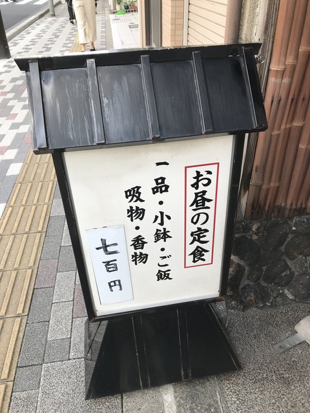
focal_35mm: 28
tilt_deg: -32.7
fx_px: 334
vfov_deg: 63.4
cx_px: 155
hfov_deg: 49.7
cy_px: 206
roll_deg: +2.1
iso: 20
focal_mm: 3.99
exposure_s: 1/240
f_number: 1.8
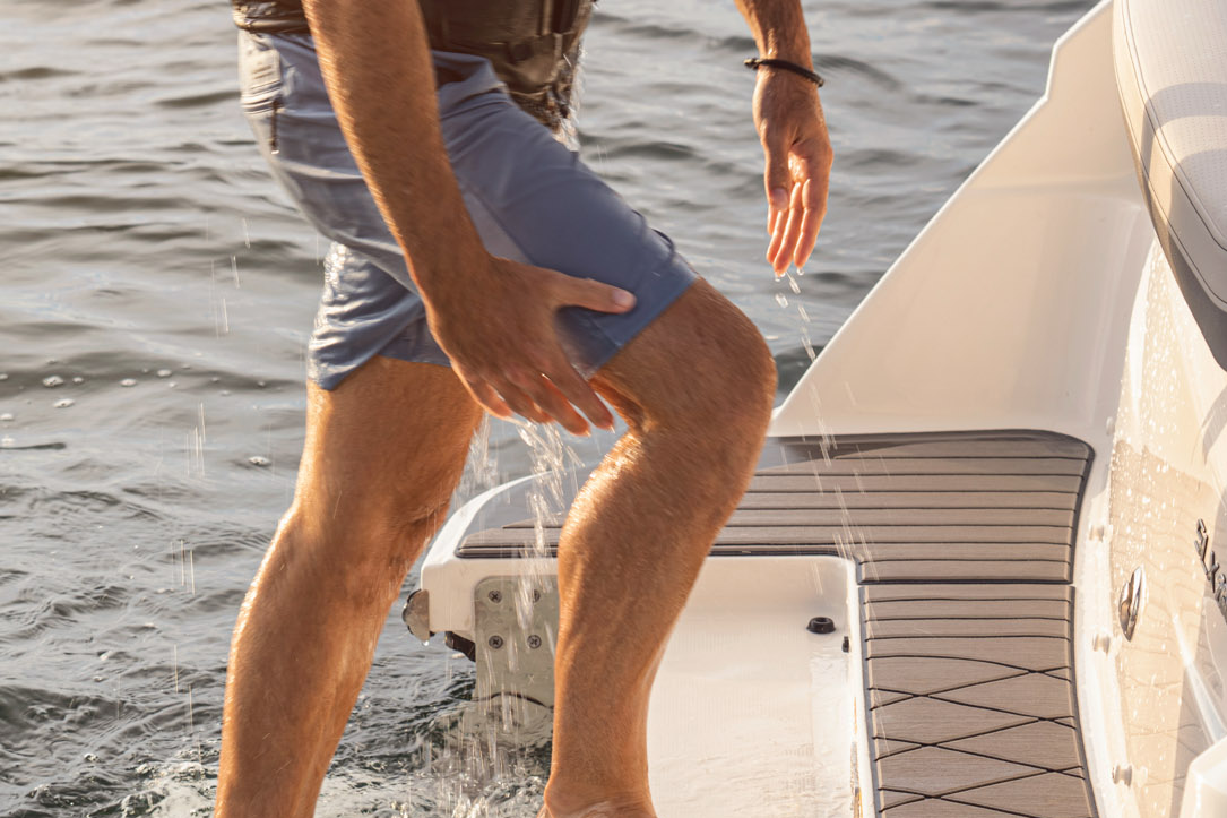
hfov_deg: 9.7
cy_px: 871
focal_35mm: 212
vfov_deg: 6.5
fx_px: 7224
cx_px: 373
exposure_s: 1/80
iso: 50
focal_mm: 92
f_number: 6.3
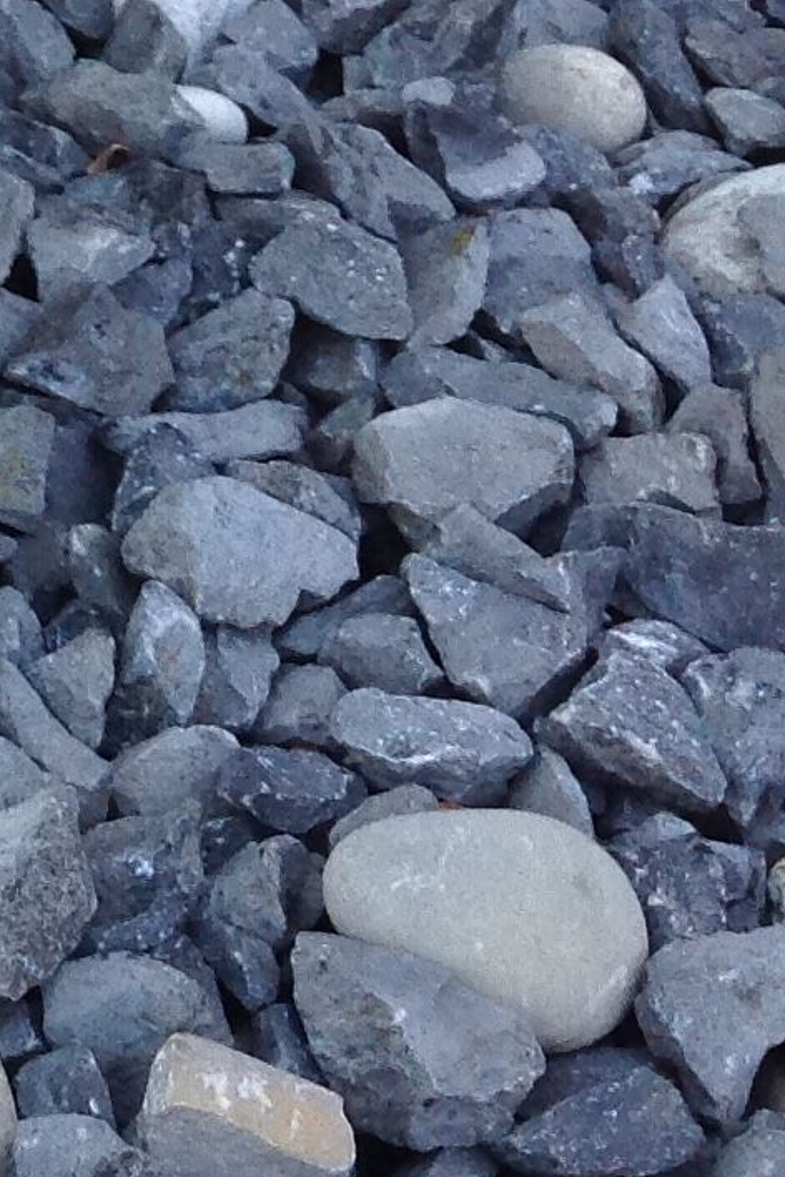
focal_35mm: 133
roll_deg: -0.7
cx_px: -1041
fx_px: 4350
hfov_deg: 9.3
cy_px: -376
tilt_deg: -26.3
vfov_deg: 14.7
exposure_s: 1/120
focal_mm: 4.28
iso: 100
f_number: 2.4
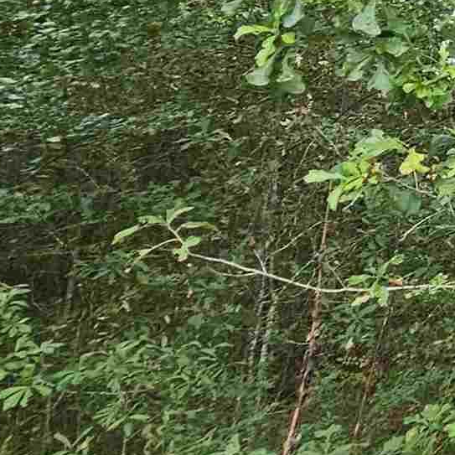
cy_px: -99
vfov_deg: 24.0
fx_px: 967
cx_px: 938
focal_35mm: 65
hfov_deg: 17.6
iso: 50
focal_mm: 2.2
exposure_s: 1/222
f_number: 2.2
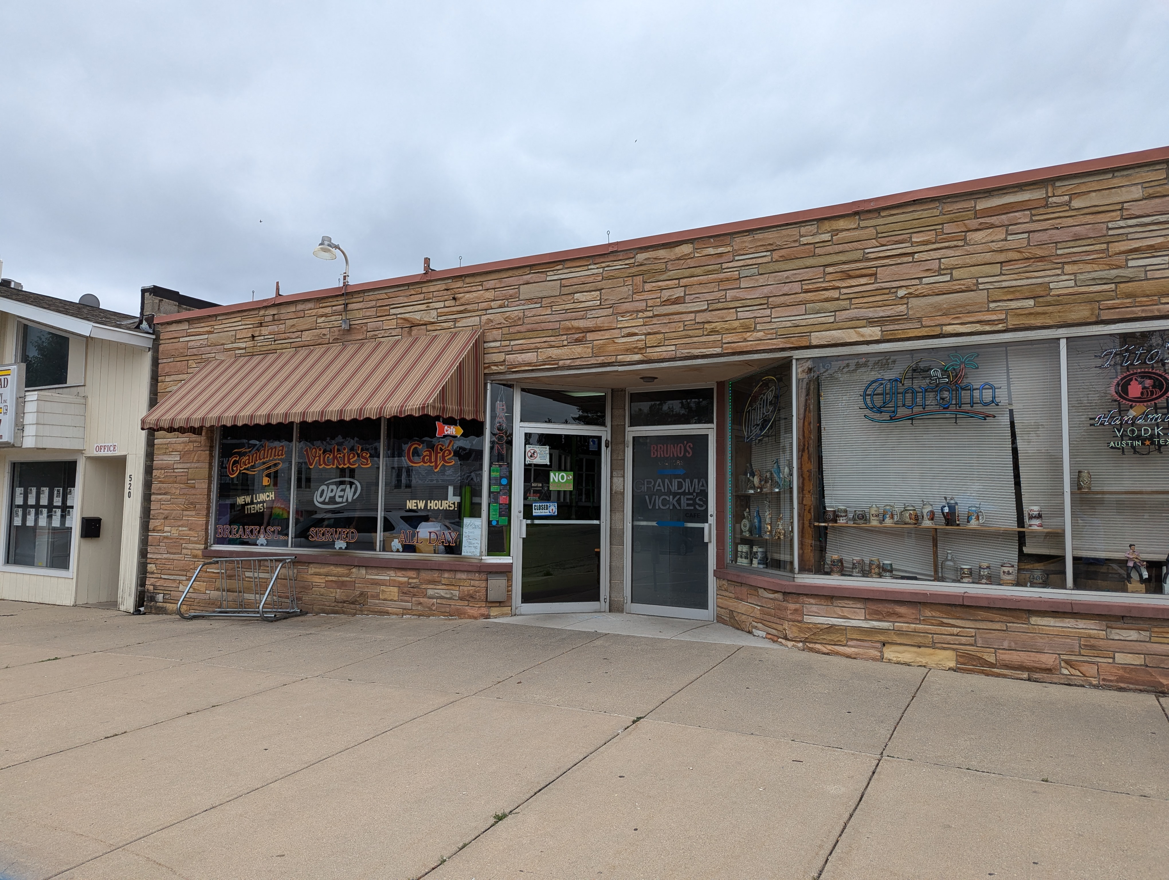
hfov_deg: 71.5
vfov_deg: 56.9
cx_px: 584
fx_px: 812
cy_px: 440
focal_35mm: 24
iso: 49
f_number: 1.85
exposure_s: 1/1332
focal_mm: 6.81
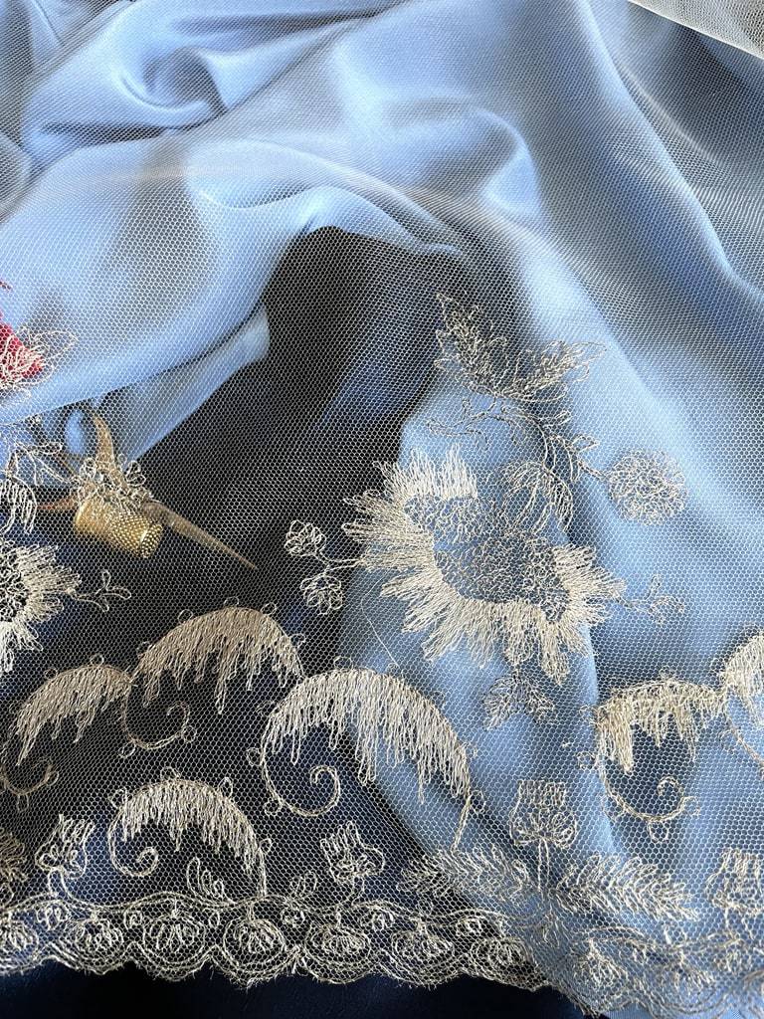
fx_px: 765
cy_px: 510
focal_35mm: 26
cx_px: 382
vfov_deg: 67.3
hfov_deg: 53.1
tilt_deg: -66.3
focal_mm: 4.2
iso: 200
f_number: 1.6
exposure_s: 1/60
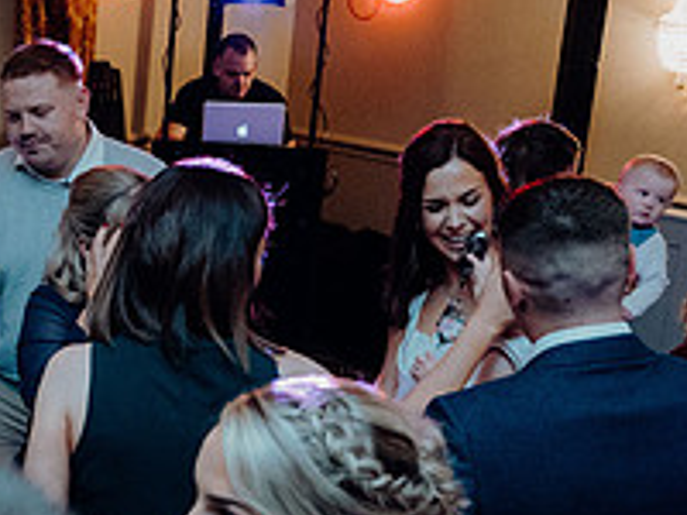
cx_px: -7
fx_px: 1330
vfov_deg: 21.7
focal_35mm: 67
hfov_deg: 27.3
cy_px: 407
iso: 3200
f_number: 3.5
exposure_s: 1/160
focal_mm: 24
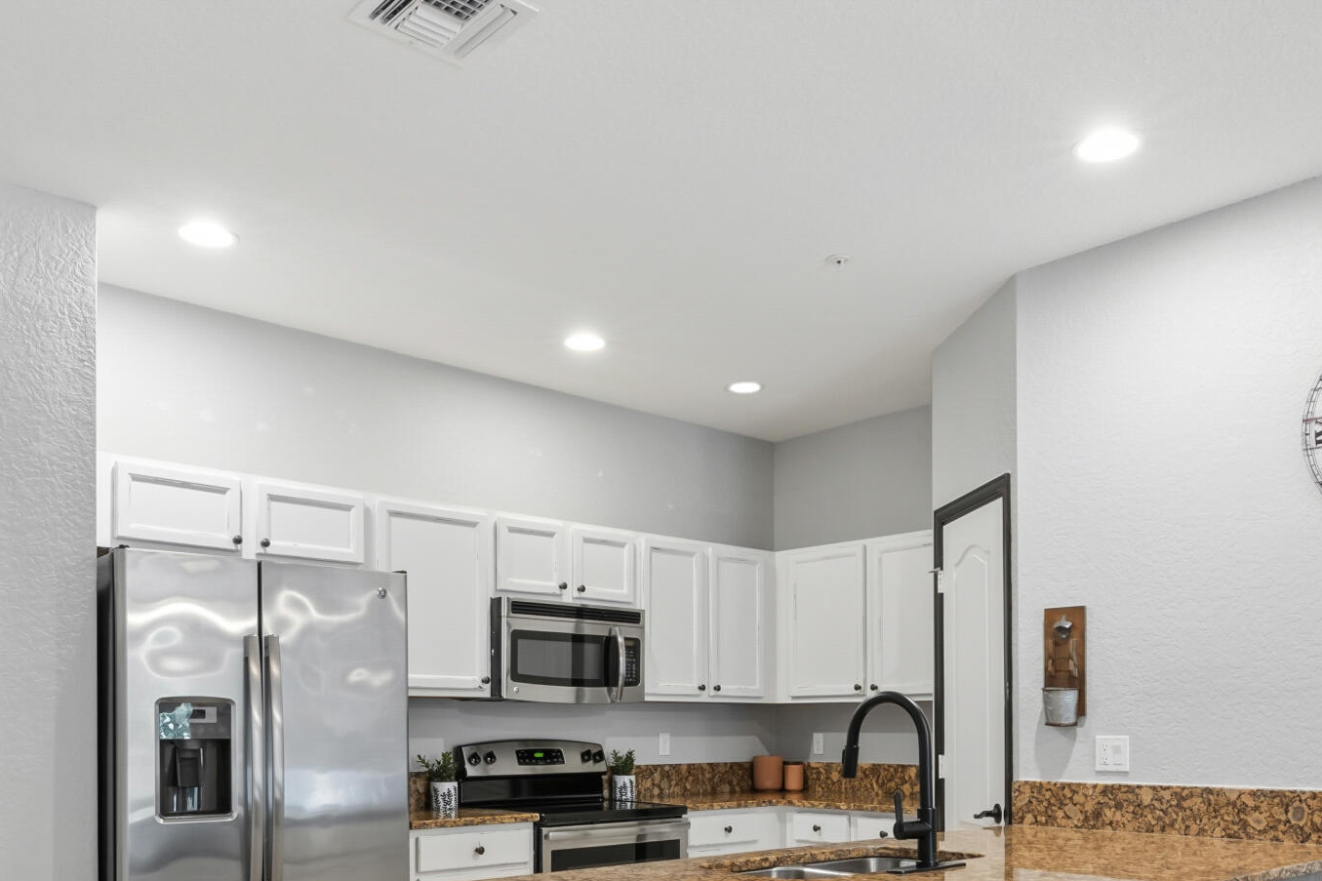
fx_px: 1138
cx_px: 726
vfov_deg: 40.4
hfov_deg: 60.2
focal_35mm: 31
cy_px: 718
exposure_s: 3.2
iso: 250
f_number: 9
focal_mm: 14
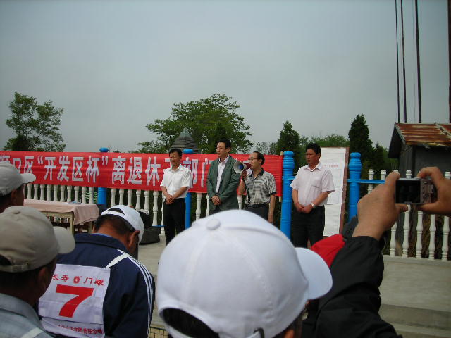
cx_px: 226
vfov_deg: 37.7
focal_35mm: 38
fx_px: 495
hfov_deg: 49.0
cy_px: 169
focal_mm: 6.3
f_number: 6.4
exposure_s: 1/268
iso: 50
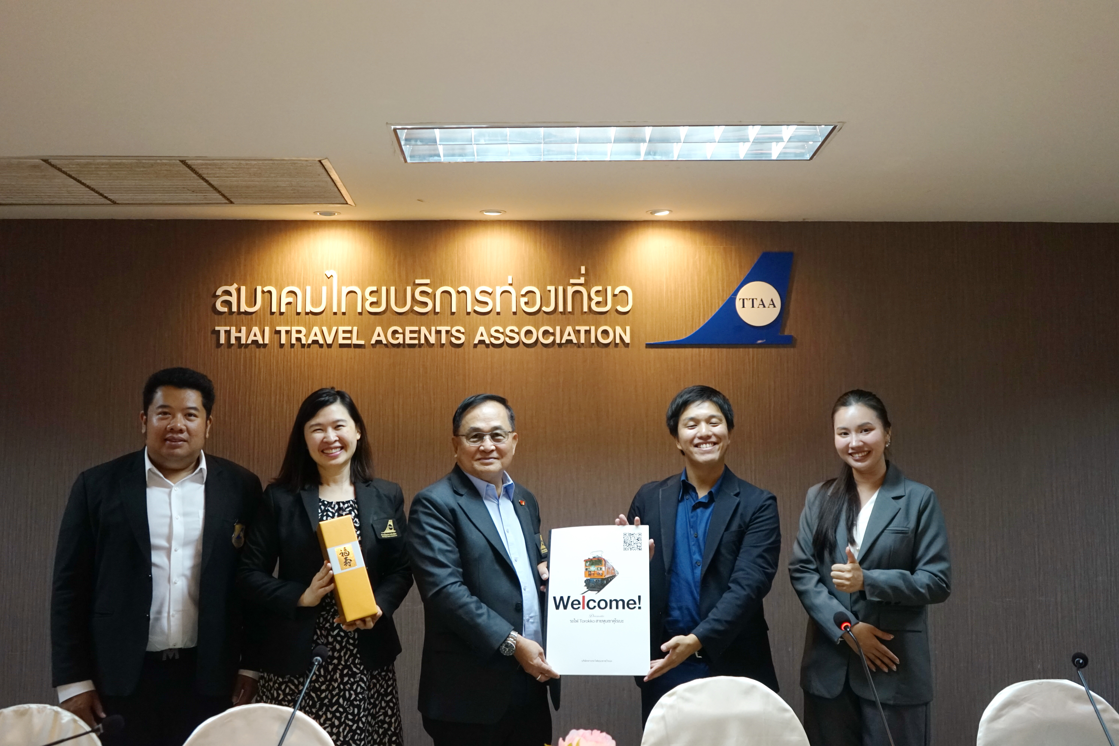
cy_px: 373
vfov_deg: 40.0
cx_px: 560
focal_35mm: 33
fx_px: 1026
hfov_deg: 57.2
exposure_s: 1/160
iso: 2000
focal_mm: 33
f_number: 4
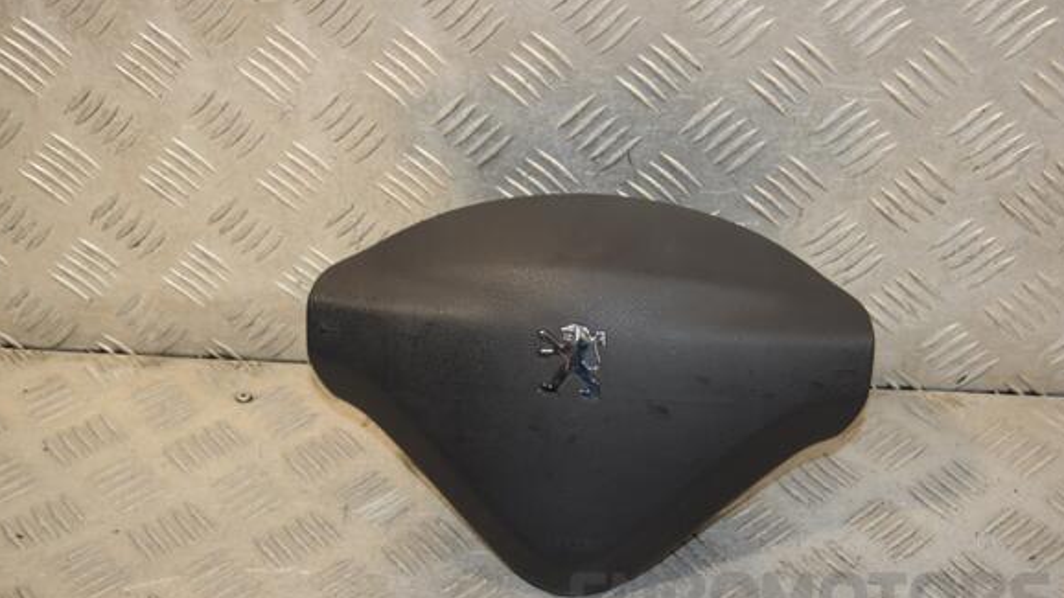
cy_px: 355
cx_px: 536
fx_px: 1749
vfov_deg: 19.4
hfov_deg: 33.8
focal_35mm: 62
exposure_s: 1/200
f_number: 5.6
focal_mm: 38
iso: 800
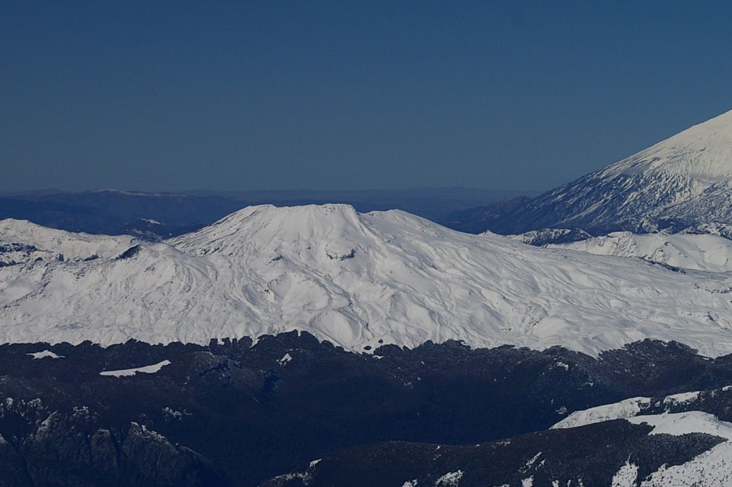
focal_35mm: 189
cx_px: 484
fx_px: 3840
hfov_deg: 10.9
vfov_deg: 7.3
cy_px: 173
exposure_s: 1/350
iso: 200
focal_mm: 68
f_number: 11
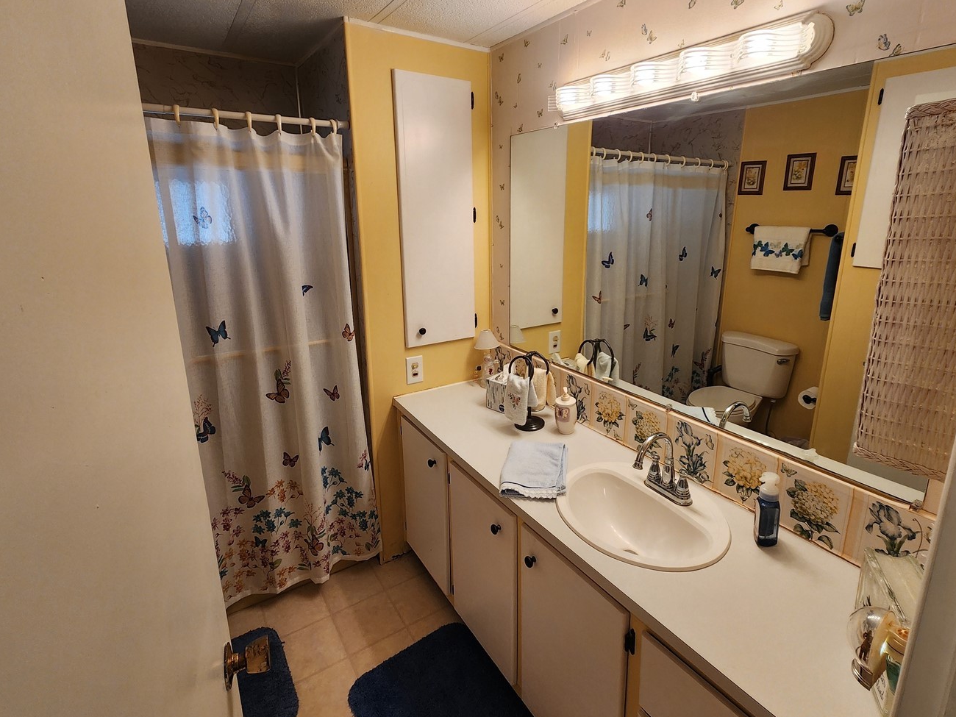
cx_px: 504
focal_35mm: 16
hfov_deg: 94.4
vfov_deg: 77.9
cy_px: 322
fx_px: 442
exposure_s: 1/60
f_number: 2.2
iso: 100
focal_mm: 2.2
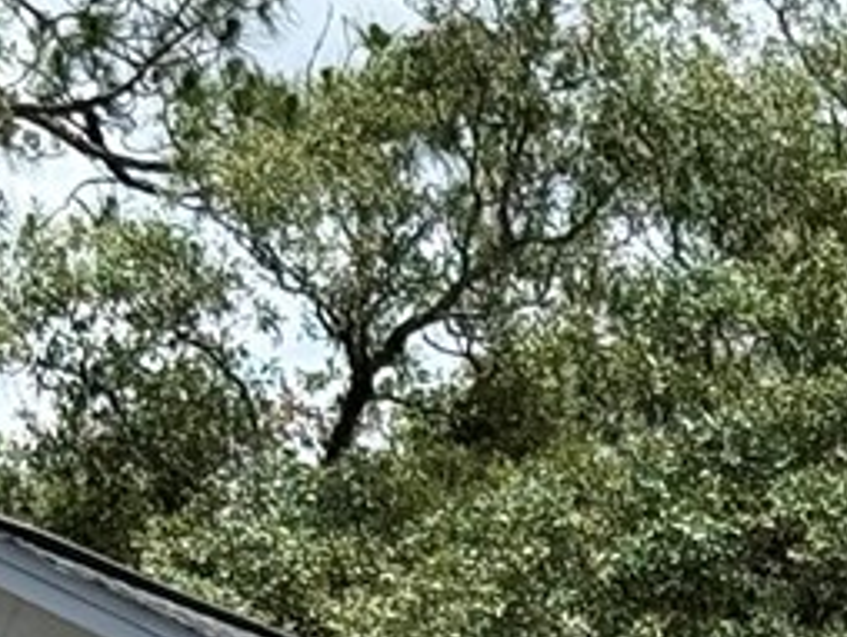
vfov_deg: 4.8
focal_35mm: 302
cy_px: 1758
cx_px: 1447
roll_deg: +1.2
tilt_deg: -2.5
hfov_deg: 6.4
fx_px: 7396
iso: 64
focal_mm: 6.76
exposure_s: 1/4878
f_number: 1.78
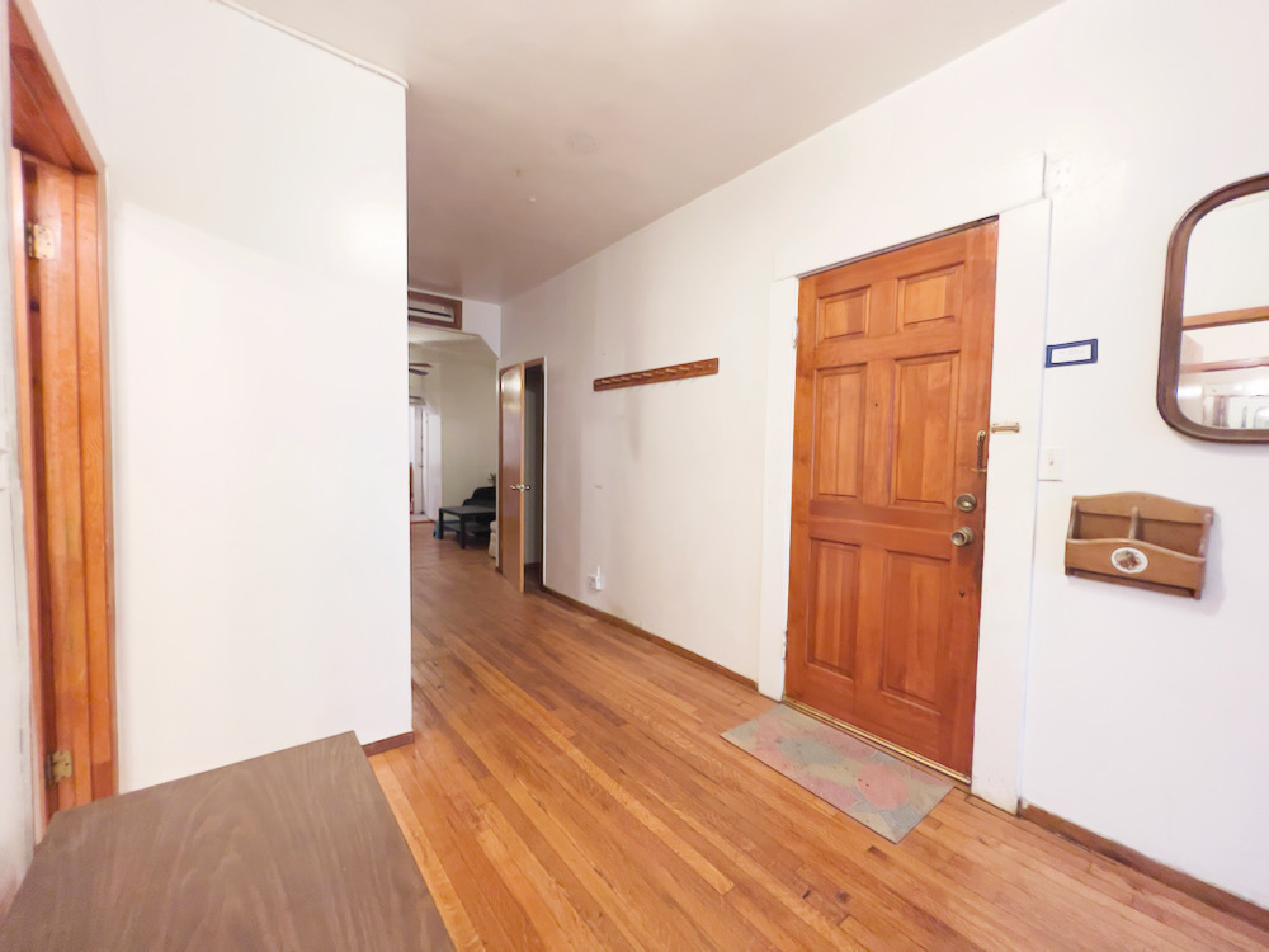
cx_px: 634
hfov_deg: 106.2
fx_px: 477
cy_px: 476
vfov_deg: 89.9
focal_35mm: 13
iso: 500
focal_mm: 1.57
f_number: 1.8
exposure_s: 1/60
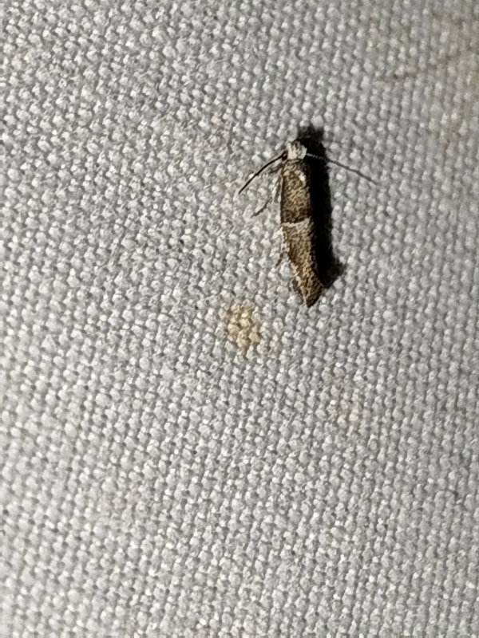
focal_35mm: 162
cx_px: 240
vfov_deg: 12.2
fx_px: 2989
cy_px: 319
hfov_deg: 9.2
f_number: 1.7
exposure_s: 1/50
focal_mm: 5.31
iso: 80
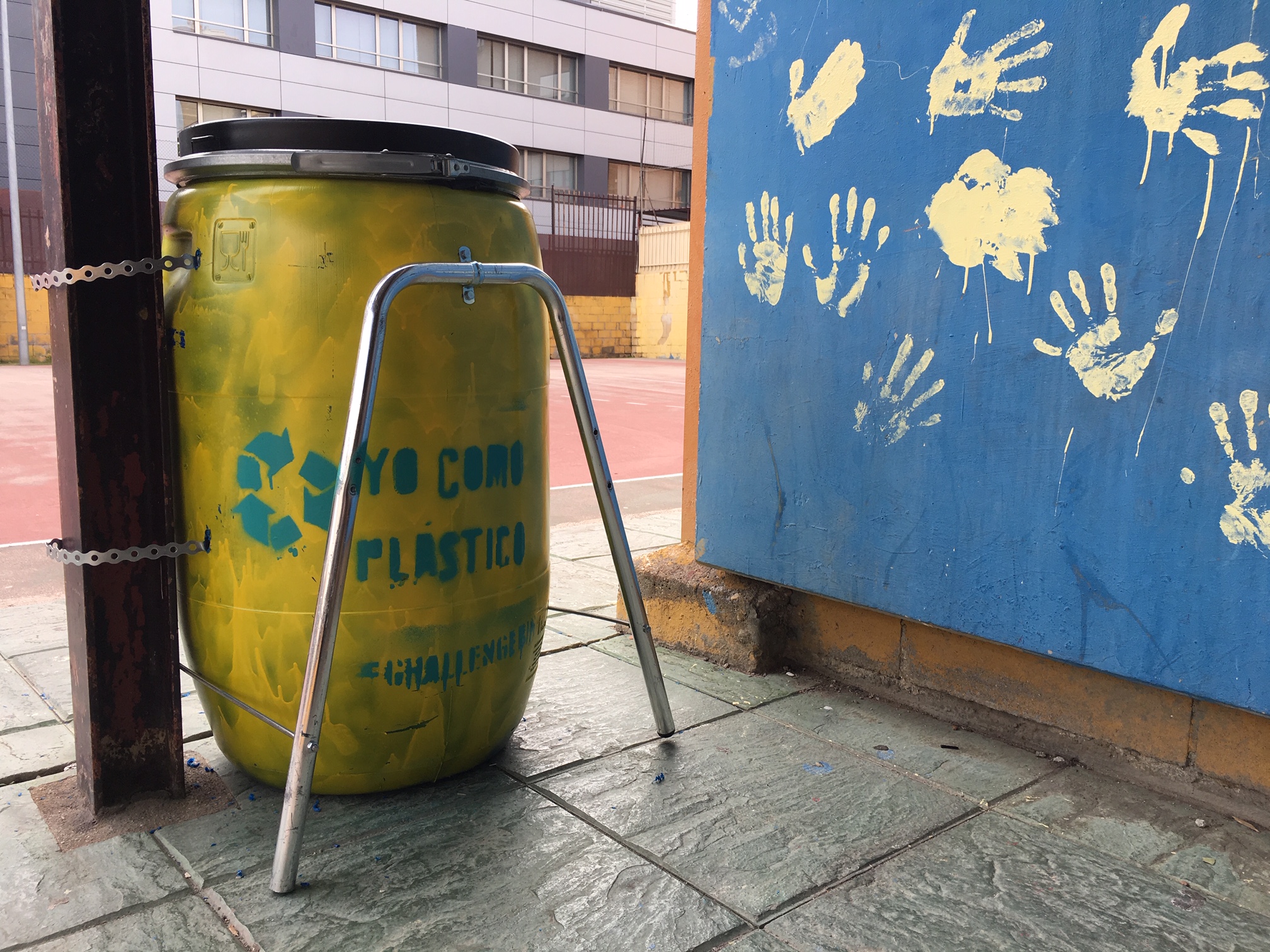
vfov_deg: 48.2
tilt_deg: -9.1
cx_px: 635
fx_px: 1064
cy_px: 476
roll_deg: -1.3
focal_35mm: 29
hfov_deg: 61.7
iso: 25
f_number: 2.2
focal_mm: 4.15
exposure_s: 1/125
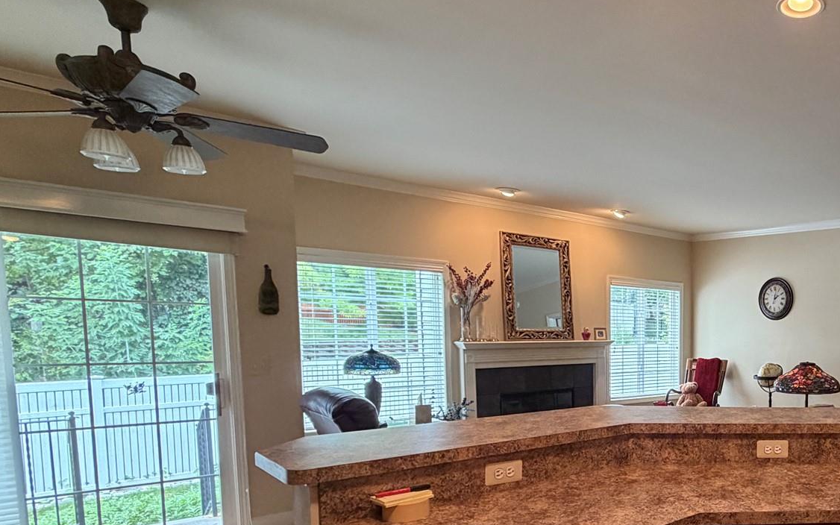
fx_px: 618
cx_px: 750
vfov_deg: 44.6
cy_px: 387
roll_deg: -0.1
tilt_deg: -5.3
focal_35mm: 27
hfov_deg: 58.8
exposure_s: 1/60
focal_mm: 2.22
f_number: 2.2
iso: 320
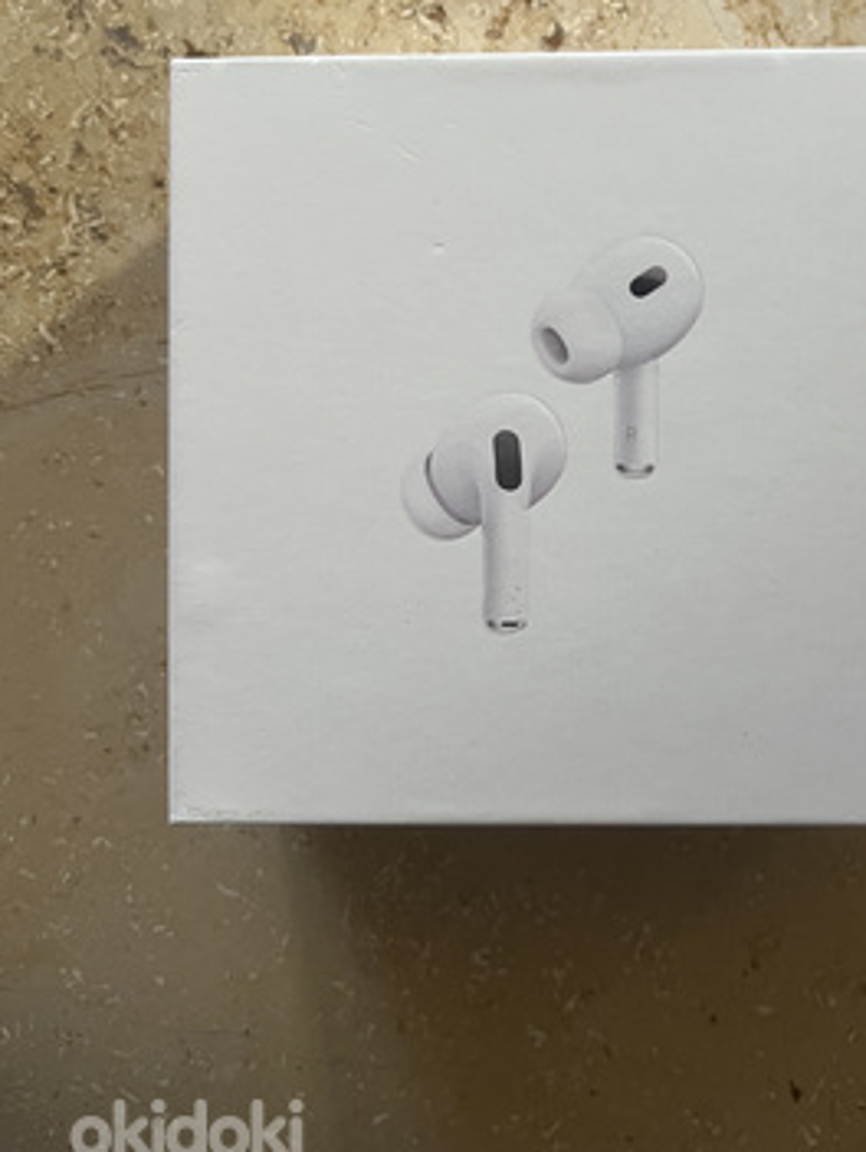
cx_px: 592
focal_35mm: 37
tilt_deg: -87.6
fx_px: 1232
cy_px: 423
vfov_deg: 49.5
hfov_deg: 38.2
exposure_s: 1/60
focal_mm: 5.7
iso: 250
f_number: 1.5
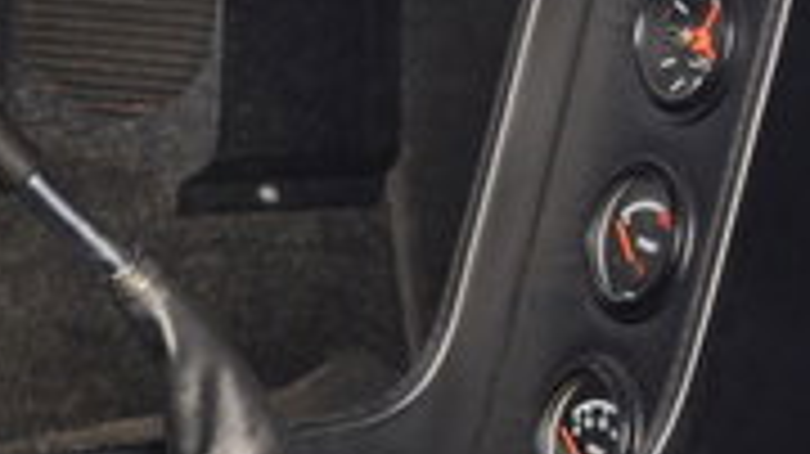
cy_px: 126
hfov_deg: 8.5
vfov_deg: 4.8
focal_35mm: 254
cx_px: 432
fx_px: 5452
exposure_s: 1/50
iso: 500
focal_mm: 38
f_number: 4.2
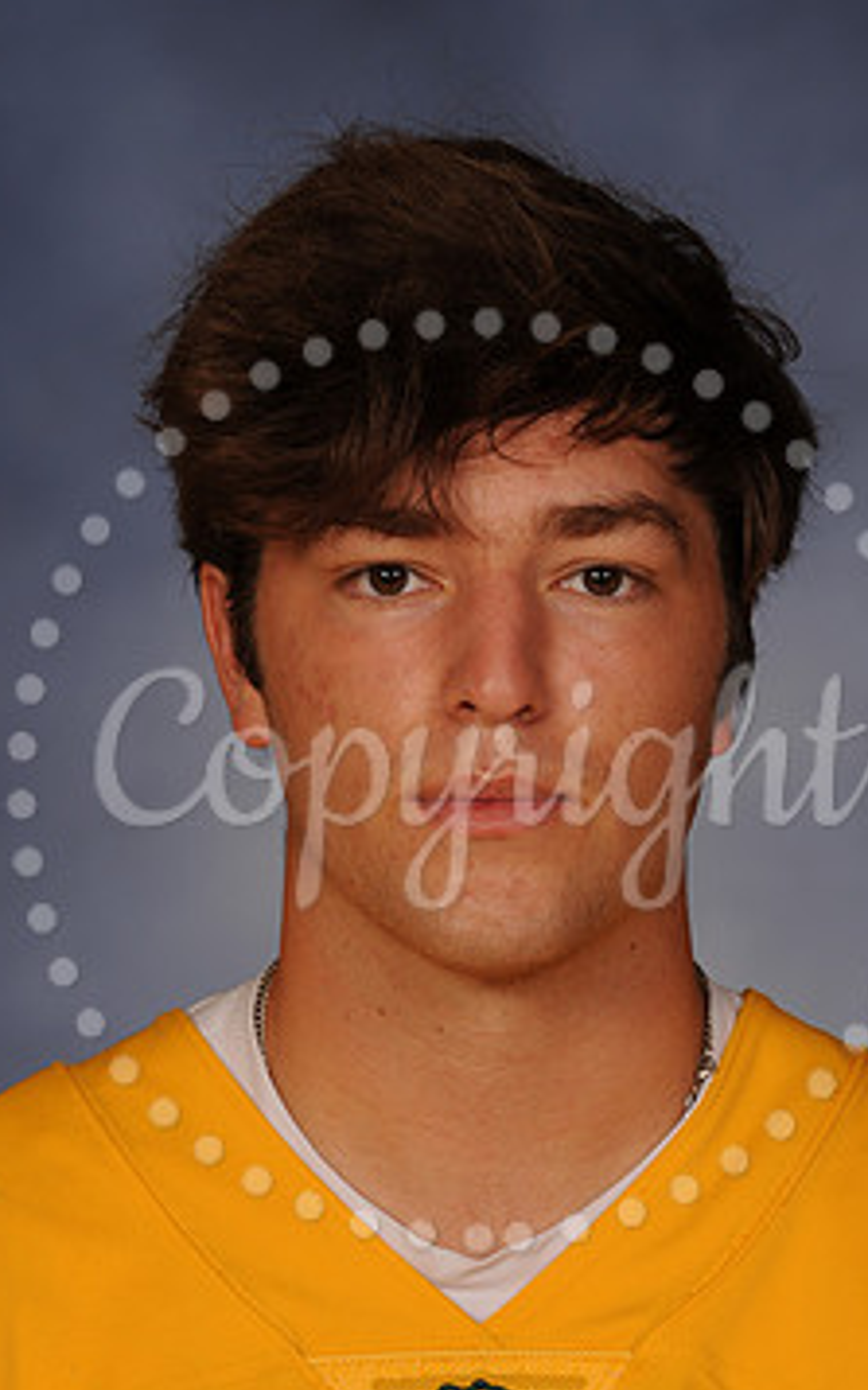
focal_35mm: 281
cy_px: 775
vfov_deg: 7.5
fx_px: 10640
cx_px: 479
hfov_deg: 4.7
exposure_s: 1/100
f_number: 8
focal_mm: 170
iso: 200
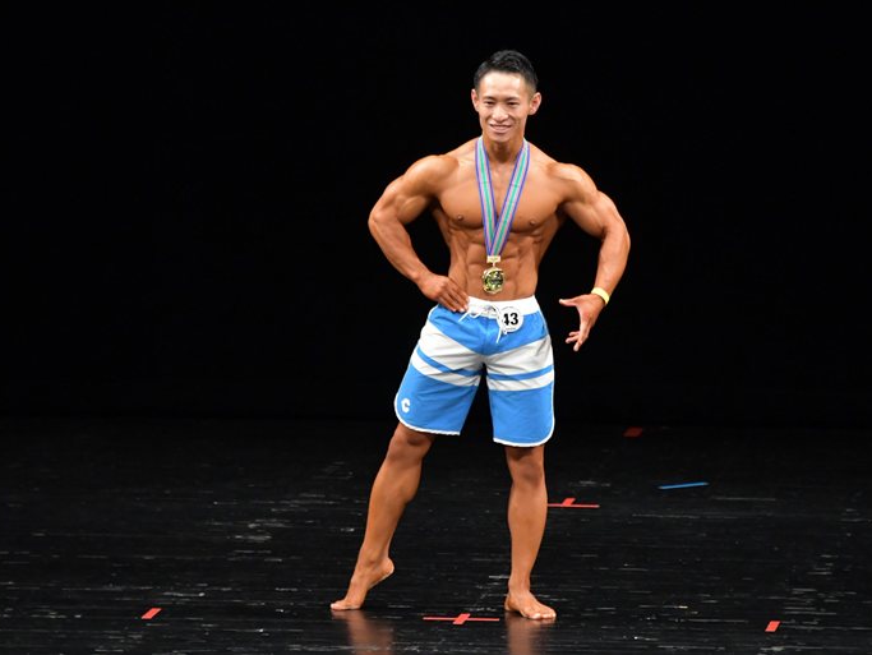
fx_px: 8242
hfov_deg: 6.1
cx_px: 463
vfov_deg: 4.6
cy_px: 327
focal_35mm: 327
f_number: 5.6
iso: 3200
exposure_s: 1/400
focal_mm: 200
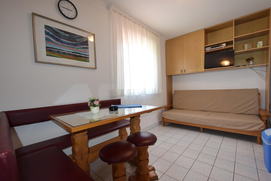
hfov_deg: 100.4
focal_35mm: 15
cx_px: 136
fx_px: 113
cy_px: 90
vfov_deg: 77.3
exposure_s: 1/80
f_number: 4.5
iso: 800
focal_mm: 10
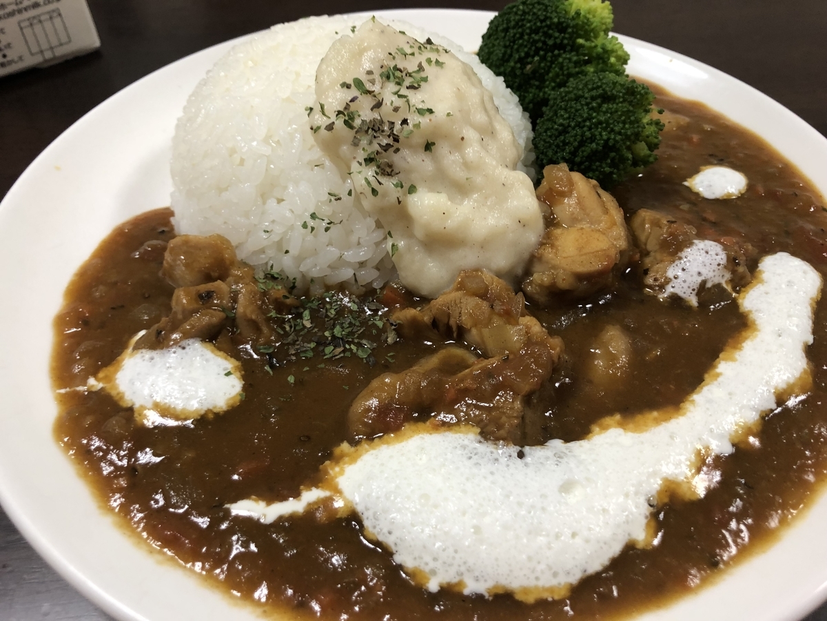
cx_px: 414
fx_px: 669
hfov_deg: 63.4
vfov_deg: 49.7
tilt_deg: -47.5
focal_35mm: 28
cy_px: 310
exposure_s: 1/17
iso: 40
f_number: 1.8
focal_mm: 3.99
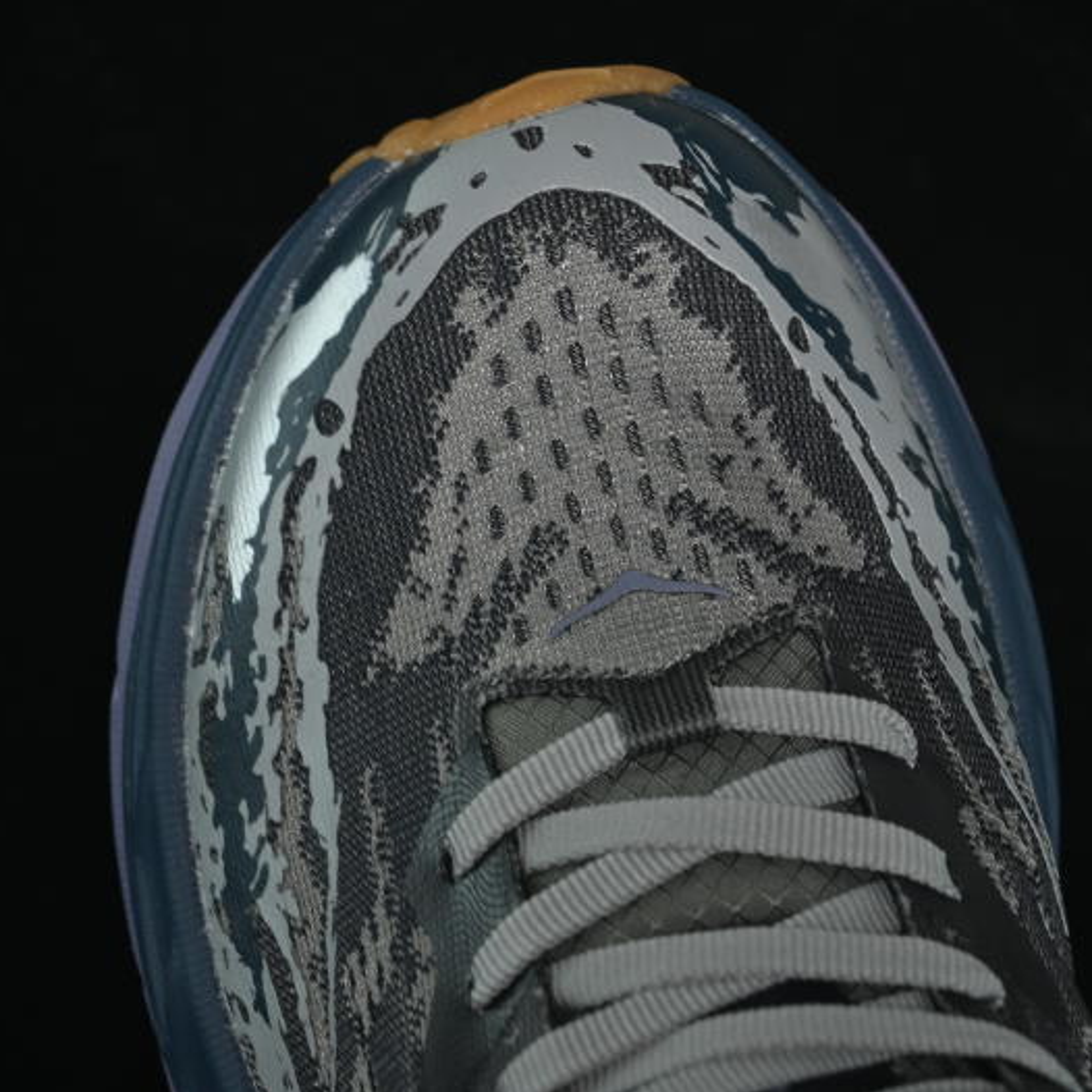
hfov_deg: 17.9
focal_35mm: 97
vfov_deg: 17.9
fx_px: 3462
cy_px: 543
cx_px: 637
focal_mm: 50
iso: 160
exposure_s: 1/40
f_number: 6.3
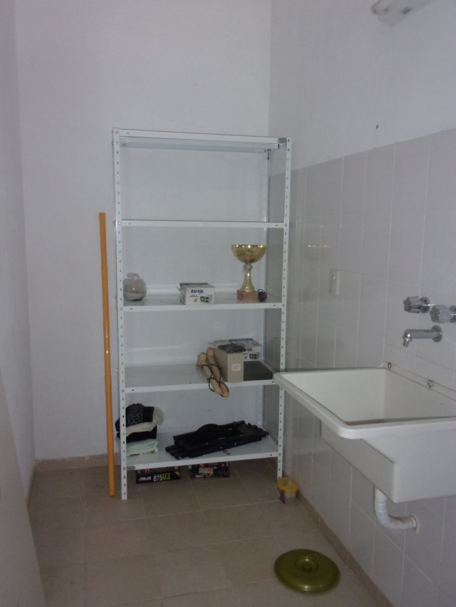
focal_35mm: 28
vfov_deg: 63.4
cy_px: 304
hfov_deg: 49.8
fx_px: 492
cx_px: 228
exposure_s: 1/34
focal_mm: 5.1
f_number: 3.9
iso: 200
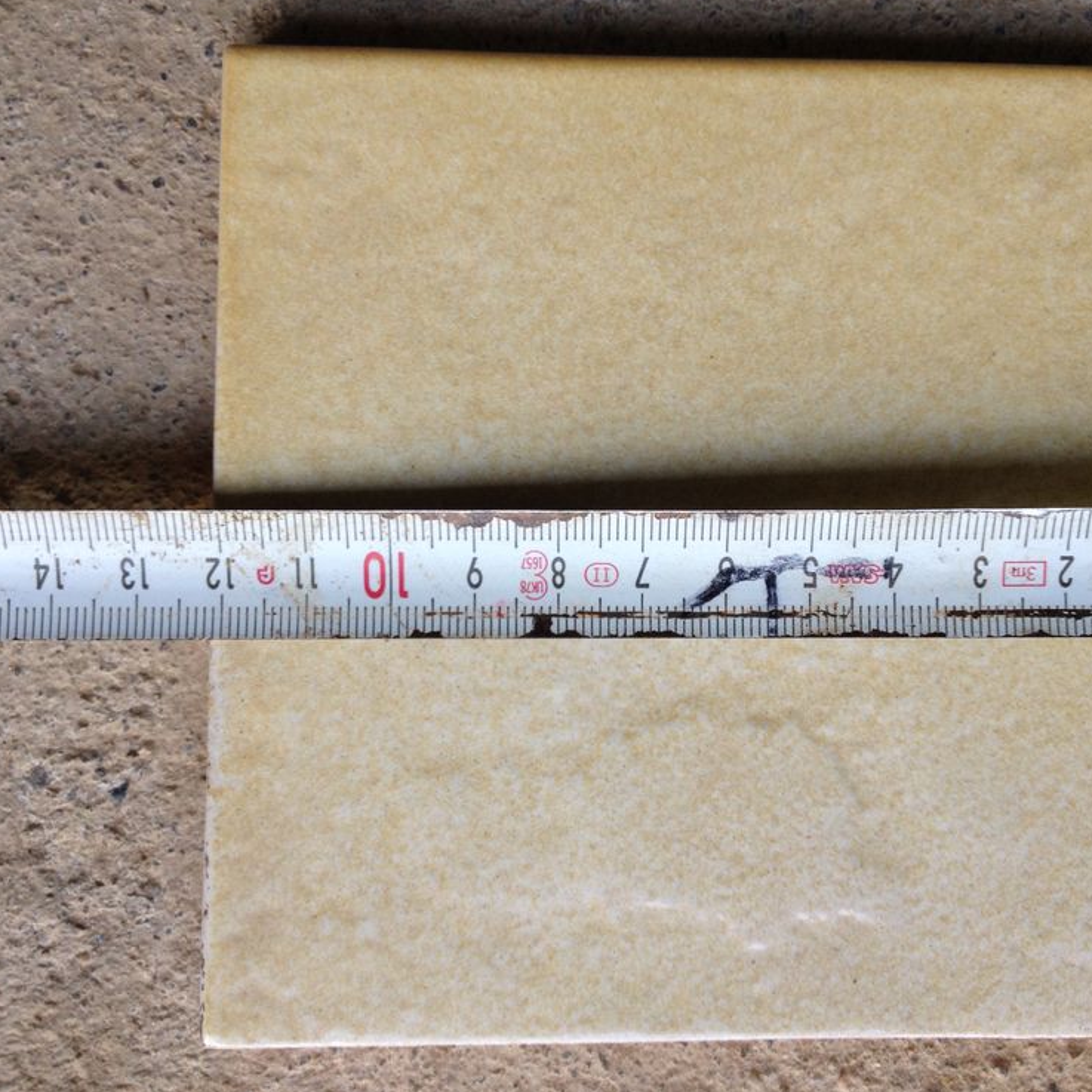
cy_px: 542
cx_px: 584
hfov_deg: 40.0
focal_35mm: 42
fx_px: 1499
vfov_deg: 40.0
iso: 50
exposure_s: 1/120
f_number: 2.4
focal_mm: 4.28
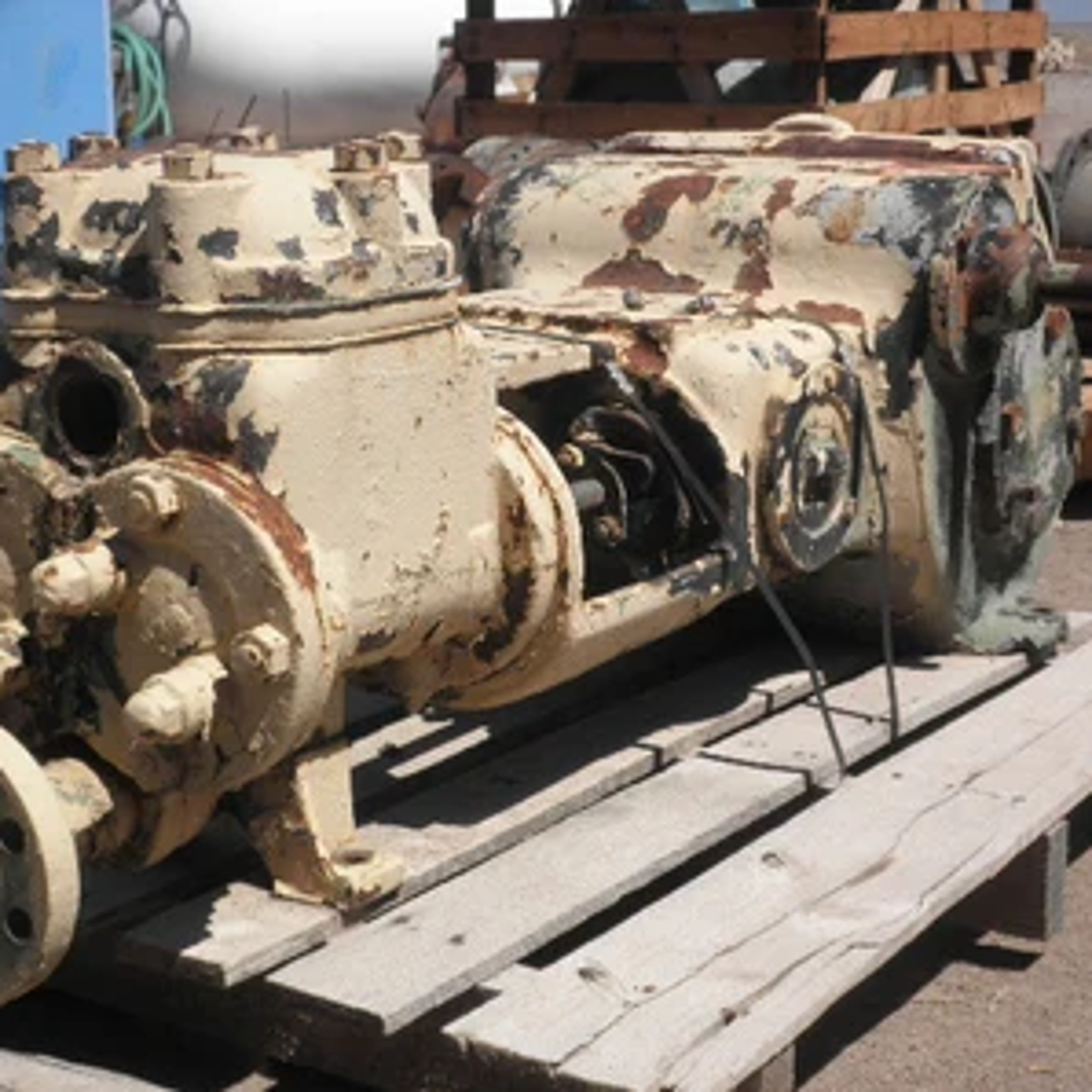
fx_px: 2498
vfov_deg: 24.7
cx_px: 469
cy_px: 546
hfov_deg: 24.6
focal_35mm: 70
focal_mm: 10.5
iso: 64
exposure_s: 1/125
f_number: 10.7
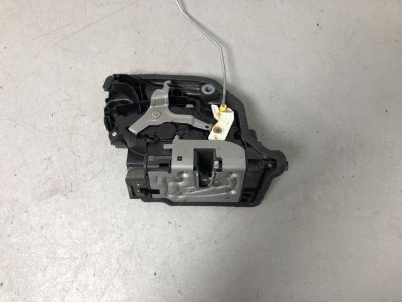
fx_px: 325
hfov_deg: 63.4
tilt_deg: -85.1
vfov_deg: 49.7
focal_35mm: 28
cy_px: 151
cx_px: 201
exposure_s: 1/25
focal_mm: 4
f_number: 1.8
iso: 40
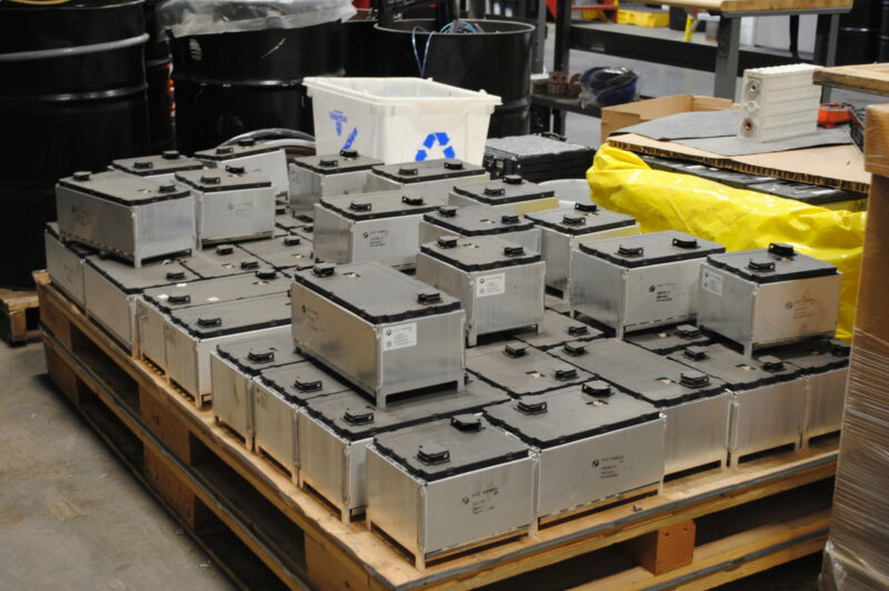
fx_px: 1258
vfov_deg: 26.4
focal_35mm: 51
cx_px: 444
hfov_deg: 38.9
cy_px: 296
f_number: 5
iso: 400
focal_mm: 34
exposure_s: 1/13
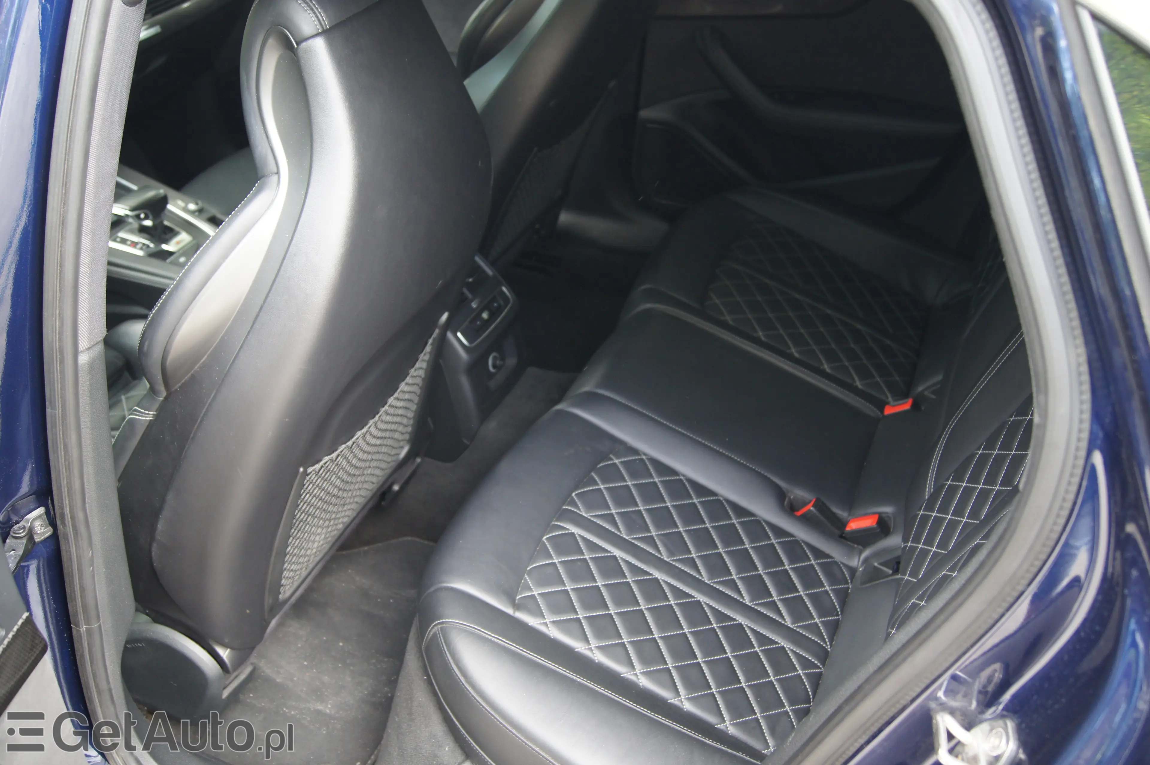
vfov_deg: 39.9
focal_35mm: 33
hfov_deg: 57.2
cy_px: 382
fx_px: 1054
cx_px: 575
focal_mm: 22
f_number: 4
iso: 400
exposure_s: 1/40
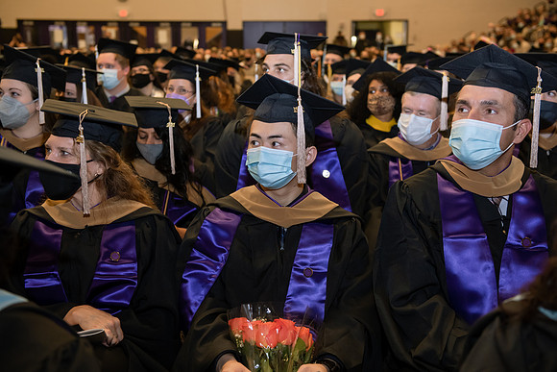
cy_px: 186
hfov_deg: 41.1
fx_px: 743
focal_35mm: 48
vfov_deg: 28.1
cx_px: 278
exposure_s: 1/200
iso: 1250
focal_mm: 48
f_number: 4
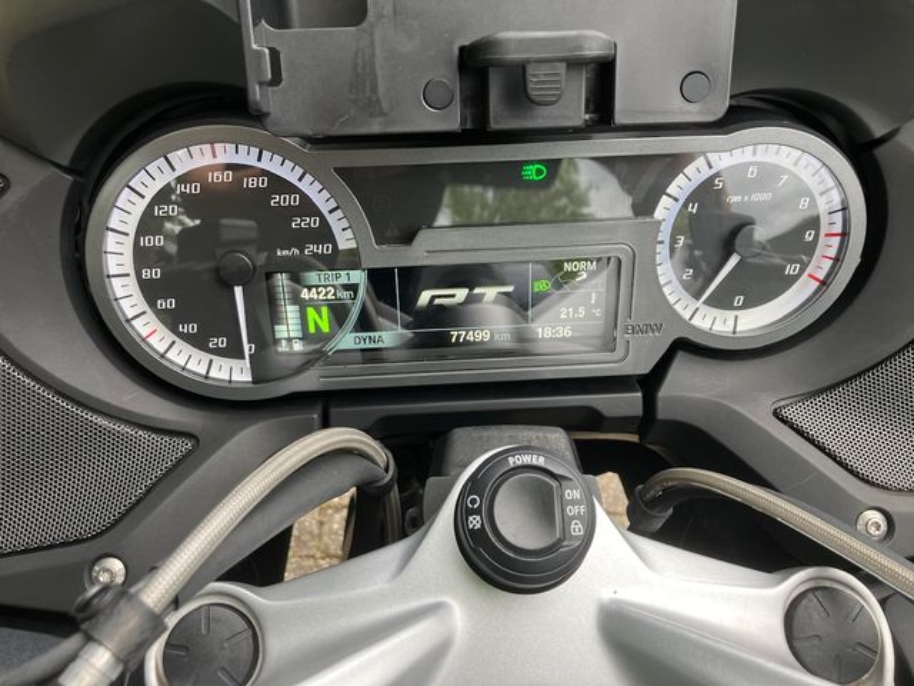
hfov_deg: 63.4
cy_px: 343
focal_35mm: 28
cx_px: 457
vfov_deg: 49.7
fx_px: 739
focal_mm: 3.99
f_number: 1.8
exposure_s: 1/80
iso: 40
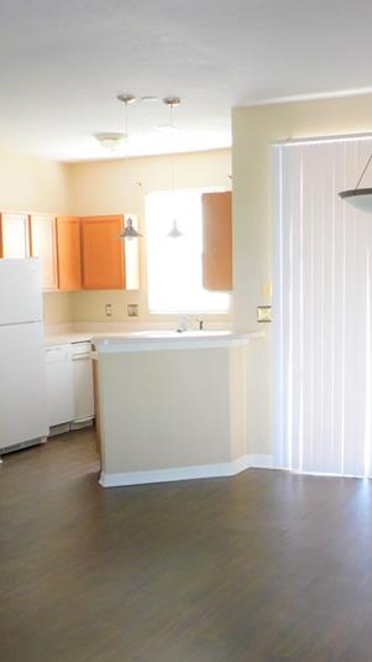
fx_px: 877
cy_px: 433
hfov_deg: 23.9
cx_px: 168
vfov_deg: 40.9
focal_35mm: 50
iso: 200
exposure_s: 1/30
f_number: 3
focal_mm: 4.1
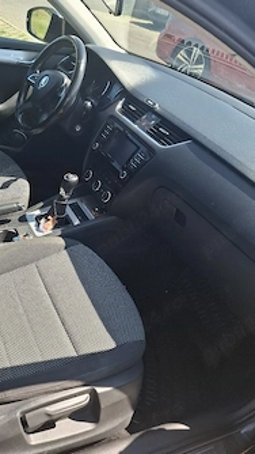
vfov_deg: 64.3
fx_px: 360
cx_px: 61
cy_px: 239
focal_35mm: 30
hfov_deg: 37.9
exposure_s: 1/435
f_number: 1.8
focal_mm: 5.54
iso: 50
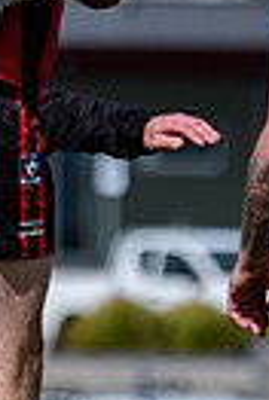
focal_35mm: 1341
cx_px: -23
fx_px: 14950
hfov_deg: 1.0
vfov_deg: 1.5
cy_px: -173
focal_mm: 160
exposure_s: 1/3200
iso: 100
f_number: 2.8
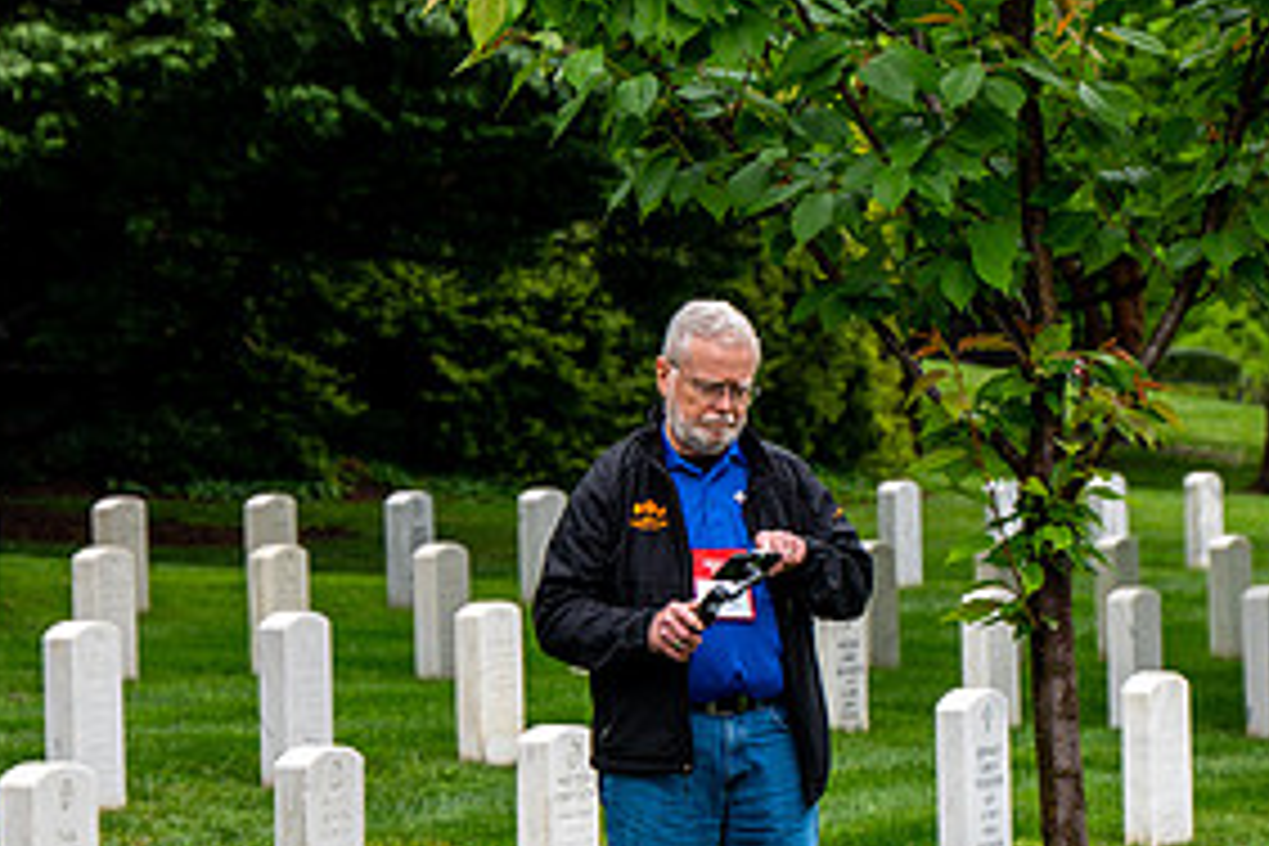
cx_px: 522
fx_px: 9411
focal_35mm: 267
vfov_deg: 5.1
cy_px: 774
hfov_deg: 7.7
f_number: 6.3
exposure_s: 1/100
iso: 200
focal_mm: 130
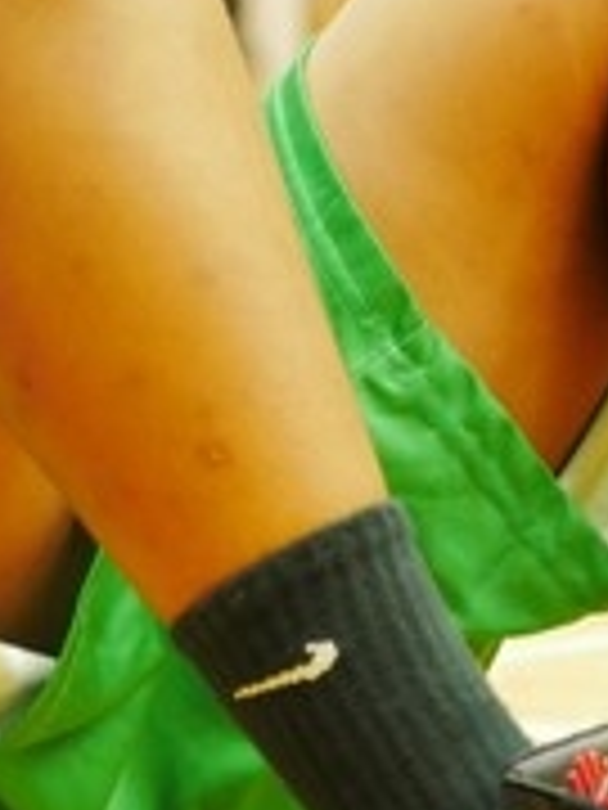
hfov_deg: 4.0
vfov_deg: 5.4
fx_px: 8642
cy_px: 166
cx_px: -131
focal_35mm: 369
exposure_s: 1/30
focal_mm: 69
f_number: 5.4
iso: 3200
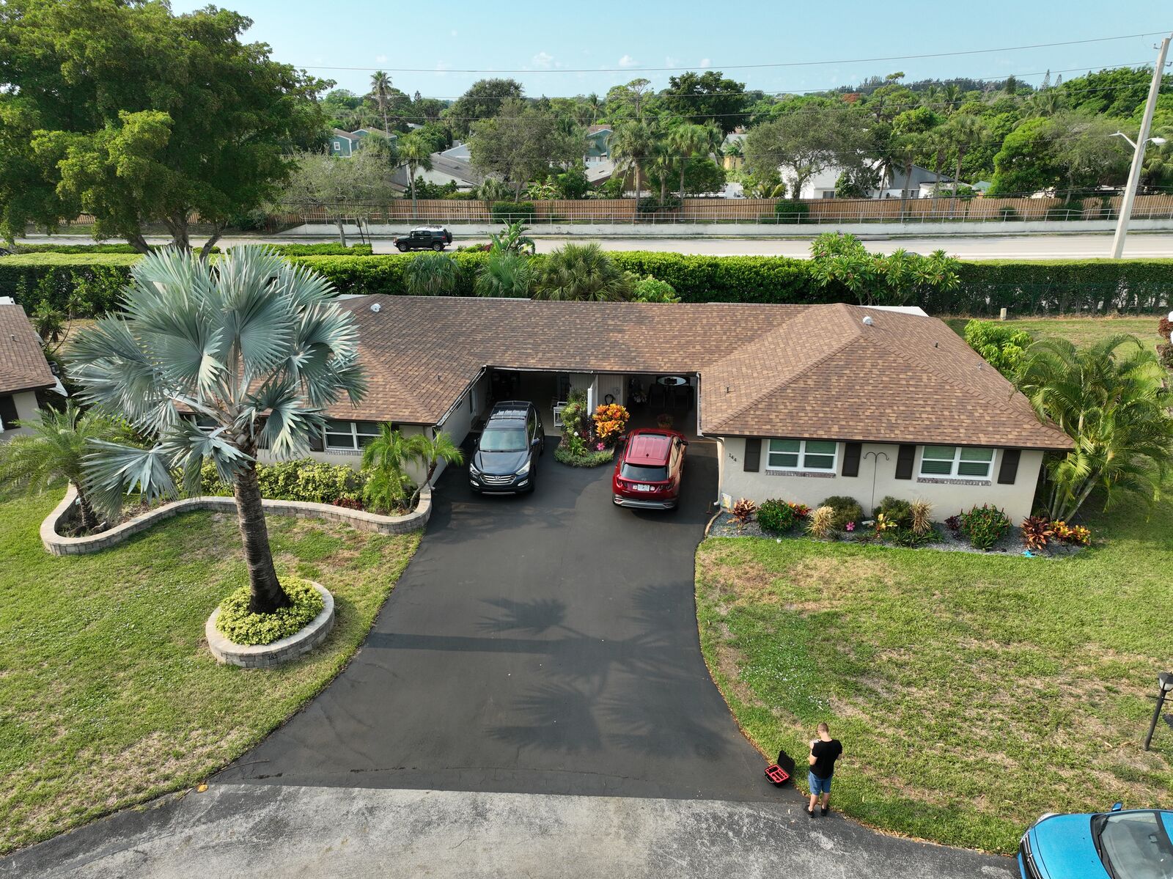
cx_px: 586
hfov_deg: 71.6
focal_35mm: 24
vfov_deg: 56.8
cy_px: 440
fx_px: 813
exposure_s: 1/1250
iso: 150
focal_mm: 12.29
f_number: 2.8
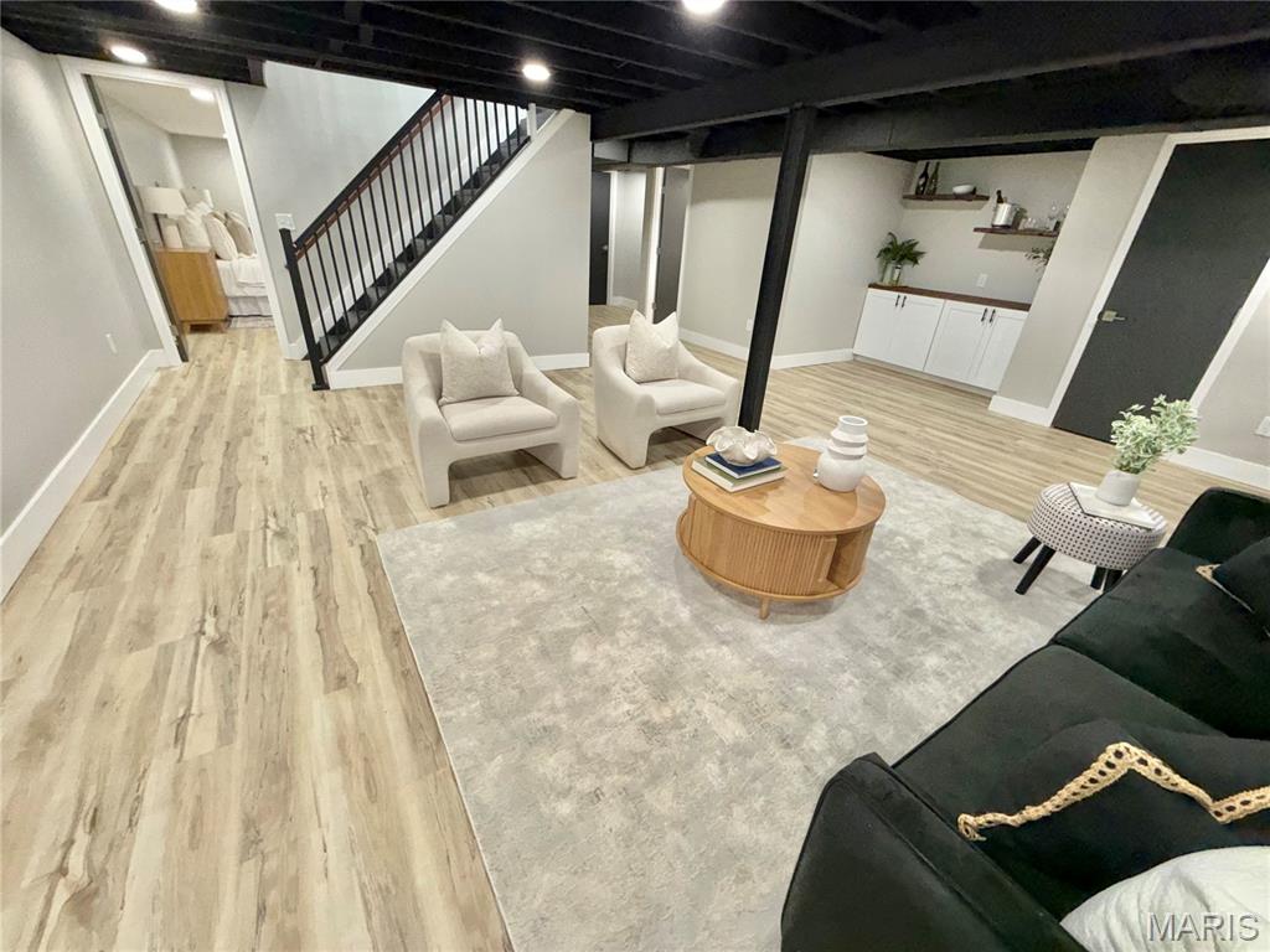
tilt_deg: -26.8
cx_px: 635
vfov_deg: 85.7
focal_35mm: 14
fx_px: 514
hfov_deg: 102.1
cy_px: 476
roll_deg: -3.7
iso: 125
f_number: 2.2
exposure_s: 1/60
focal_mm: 2.22
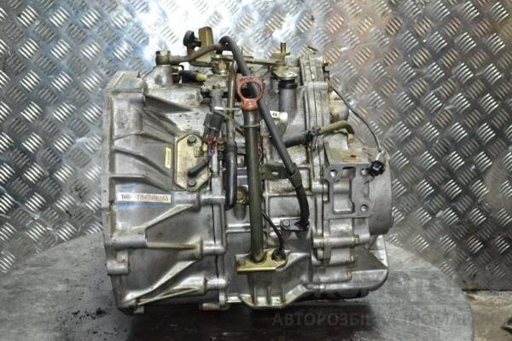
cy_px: 170
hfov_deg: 38.9
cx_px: 256
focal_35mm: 51
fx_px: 725
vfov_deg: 26.5
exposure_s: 1/60
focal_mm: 34
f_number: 5
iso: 2800
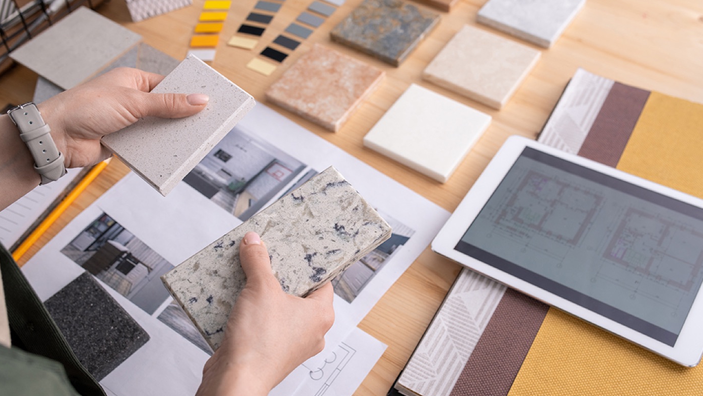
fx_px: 690
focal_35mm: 37
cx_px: 353
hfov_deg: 54.0
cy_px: 200
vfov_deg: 32.0
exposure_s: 1/125
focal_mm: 35
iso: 200
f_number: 5.6
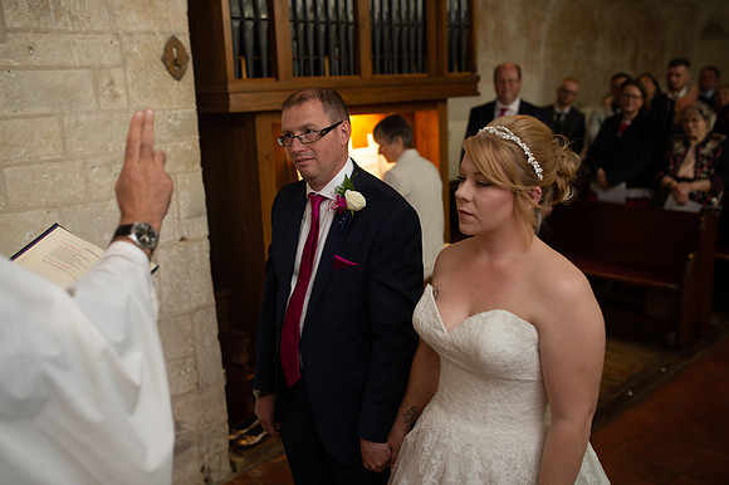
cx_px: 364
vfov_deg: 37.8
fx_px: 708
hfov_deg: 54.5
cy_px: 242
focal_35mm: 35
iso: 500
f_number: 2.5
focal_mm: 35
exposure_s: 1/100
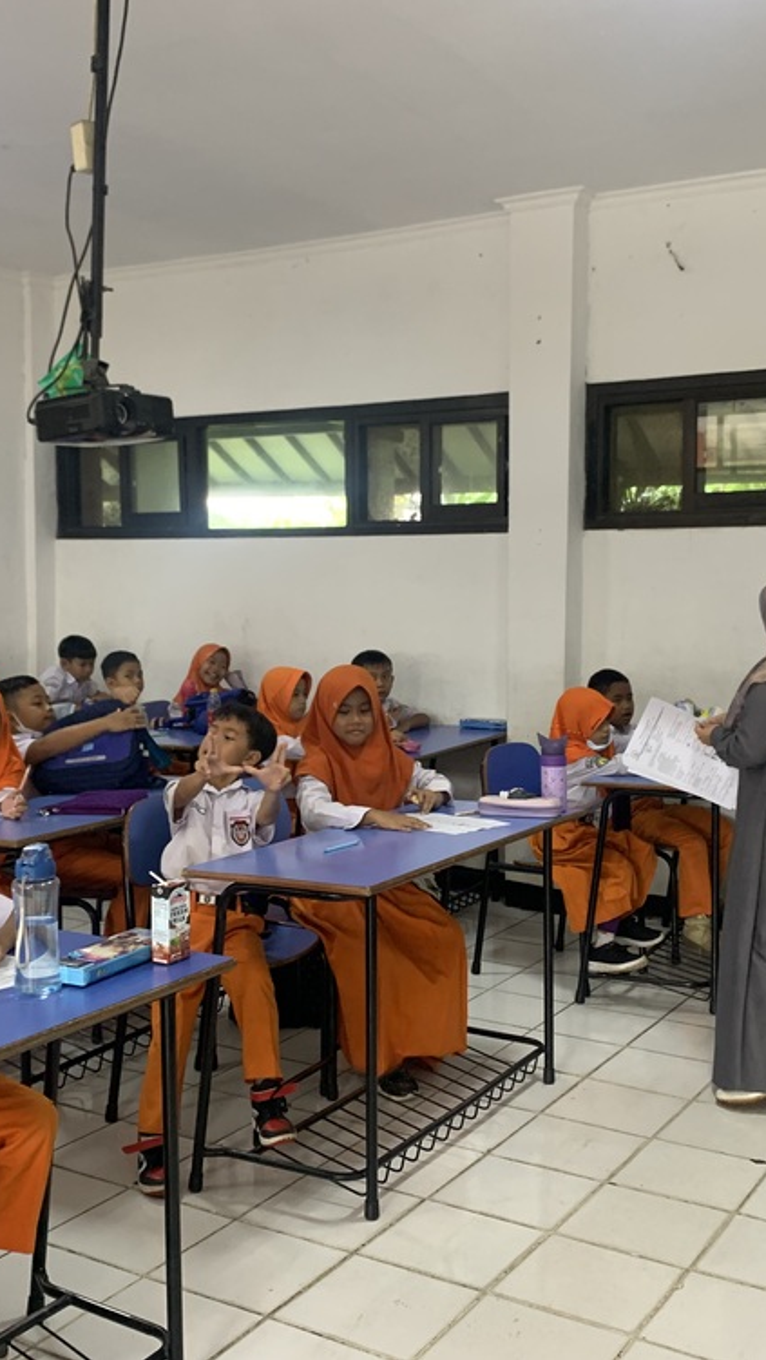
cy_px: 677
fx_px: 1371
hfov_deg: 31.2
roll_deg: -1.4
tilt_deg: -2.8
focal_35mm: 38
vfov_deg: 52.8
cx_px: 368
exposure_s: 1/60
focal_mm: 4.25
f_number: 1.8
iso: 250
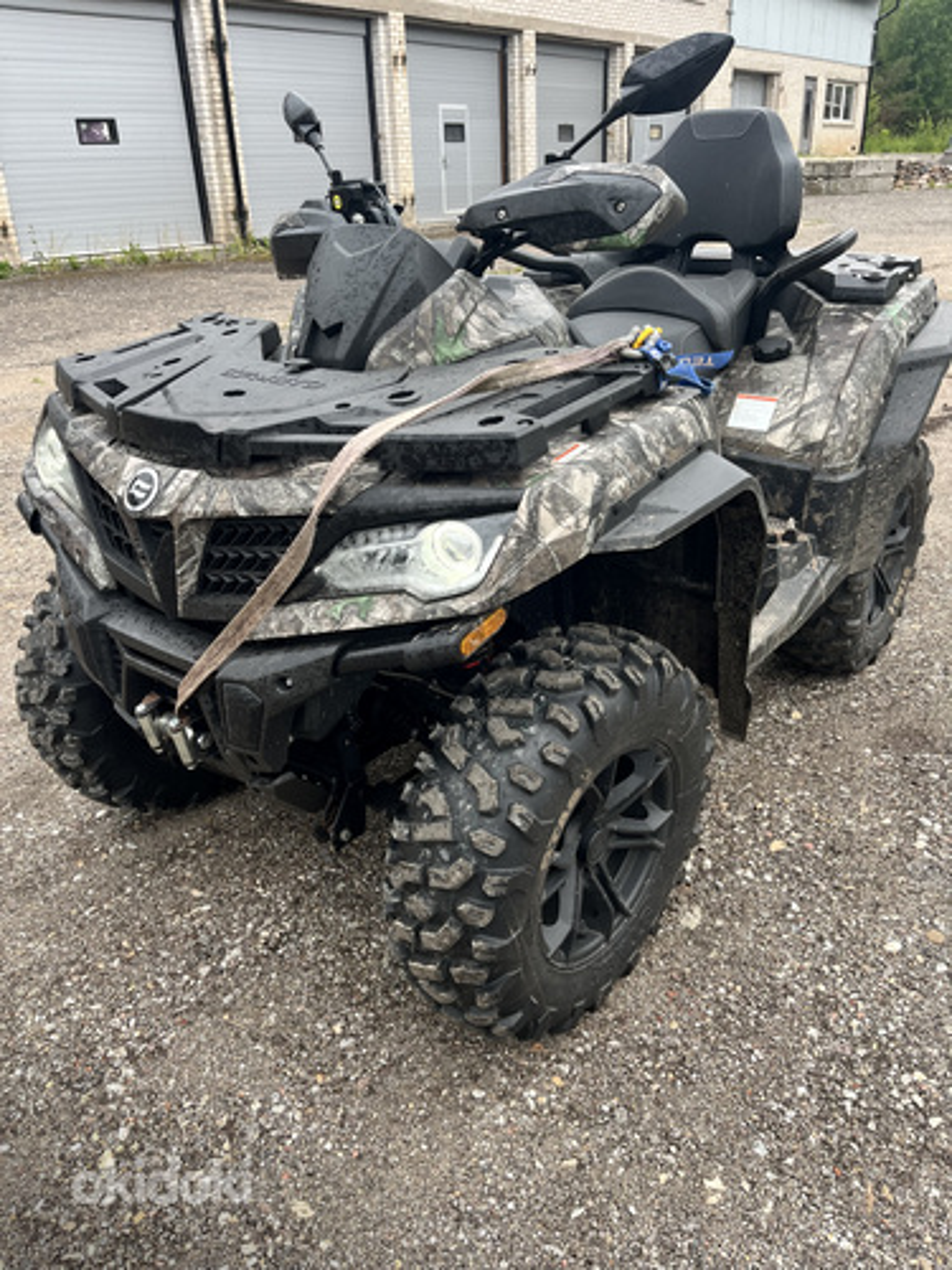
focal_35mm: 26
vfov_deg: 67.3
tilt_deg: -23.1
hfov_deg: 53.1
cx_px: 476
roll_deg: +3.8
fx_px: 953
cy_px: 635
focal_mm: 5.1
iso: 50
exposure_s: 1/487
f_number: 1.6
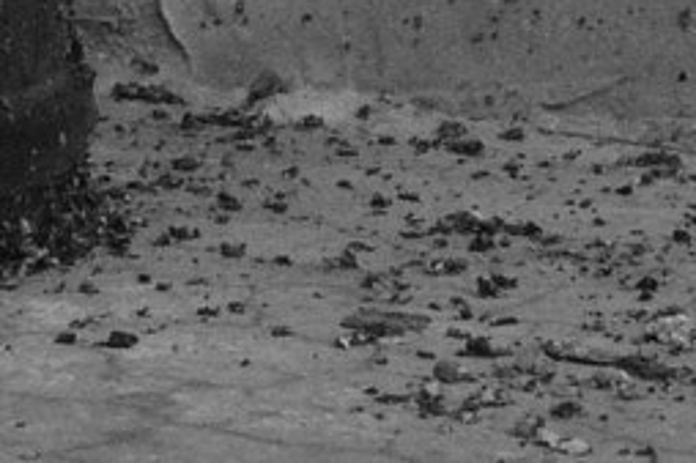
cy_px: -151
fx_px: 5120
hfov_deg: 7.5
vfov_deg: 5.2
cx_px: -570
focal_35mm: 265
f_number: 22
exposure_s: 1/1000
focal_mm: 28
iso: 6400
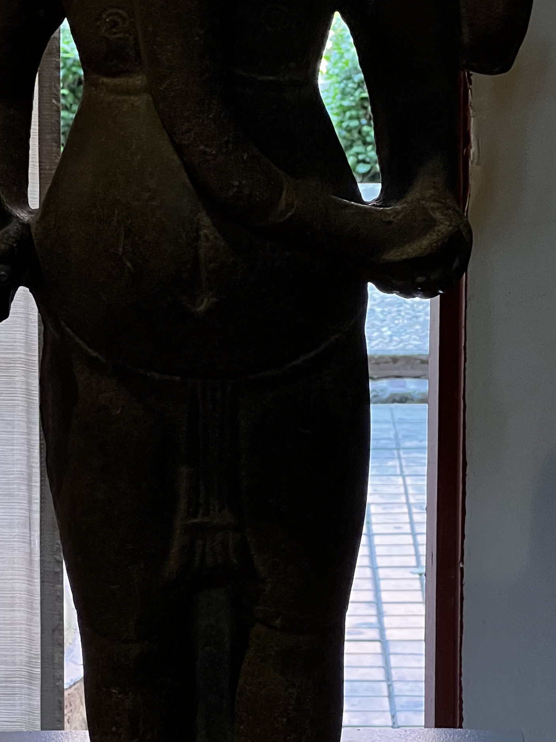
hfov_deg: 9.1
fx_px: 3492
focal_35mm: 163
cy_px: 181
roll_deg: +0.0
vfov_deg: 12.1
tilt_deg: -8.1
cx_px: 202
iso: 250
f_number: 2.8
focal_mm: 9
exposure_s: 1/99
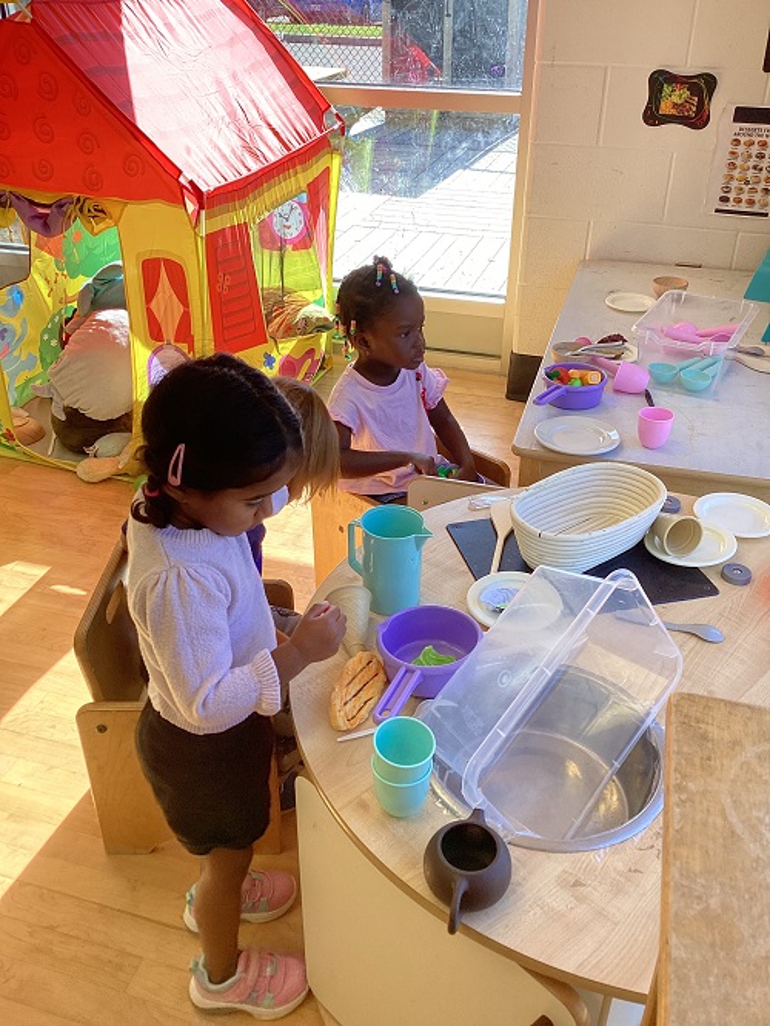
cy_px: 513
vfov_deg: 58.3
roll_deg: +1.4
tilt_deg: -32.5
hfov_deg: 45.5
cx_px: 385
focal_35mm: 31
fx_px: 919
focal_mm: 3.3
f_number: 2.4
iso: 50
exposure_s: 1/120
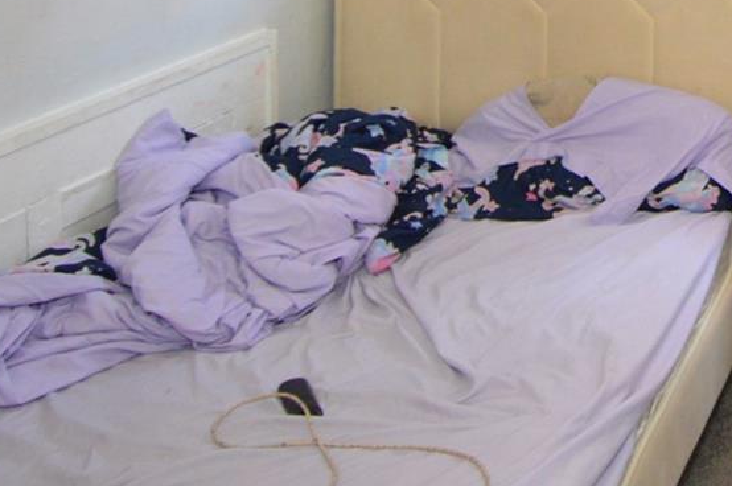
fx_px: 1056
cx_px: 913
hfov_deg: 31.1
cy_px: -163
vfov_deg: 22.8
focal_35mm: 52
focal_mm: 12
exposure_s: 1/60
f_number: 4
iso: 1400
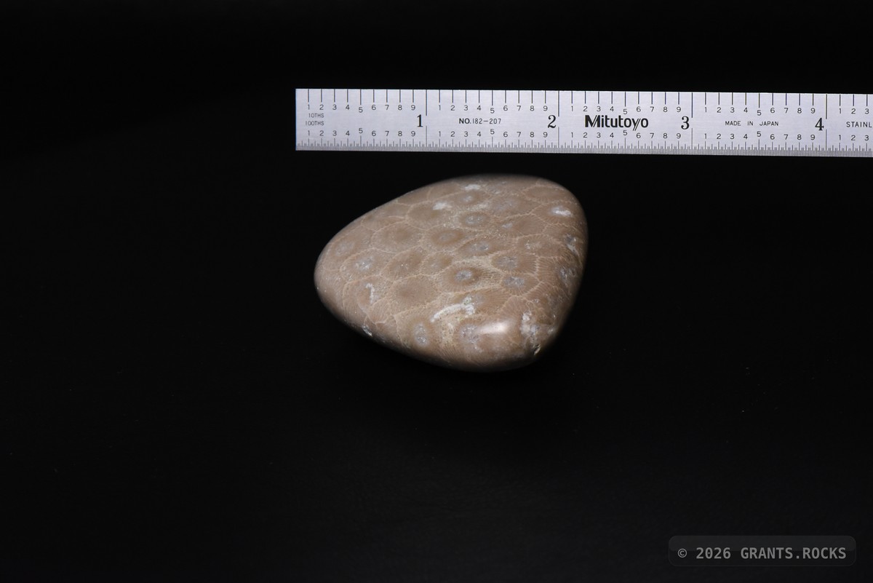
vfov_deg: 13.1
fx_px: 2547
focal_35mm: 105
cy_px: 292
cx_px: 436
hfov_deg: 19.4
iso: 5000
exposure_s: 1/60
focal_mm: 105
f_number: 14
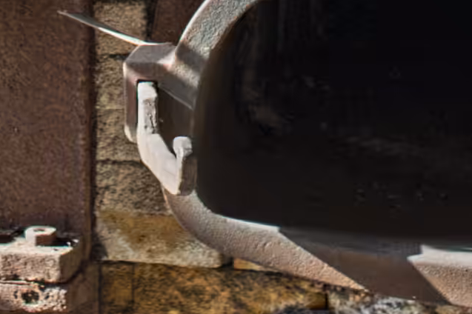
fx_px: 3066
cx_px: -39
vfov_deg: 5.6
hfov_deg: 8.7
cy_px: -523
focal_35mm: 234
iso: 640
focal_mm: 35
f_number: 4
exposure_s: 1/500
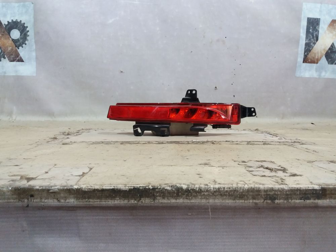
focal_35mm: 28
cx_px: 168
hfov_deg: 63.4
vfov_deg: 49.7
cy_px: 126
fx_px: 272
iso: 160
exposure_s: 1/25
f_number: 1.9
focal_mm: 3.7
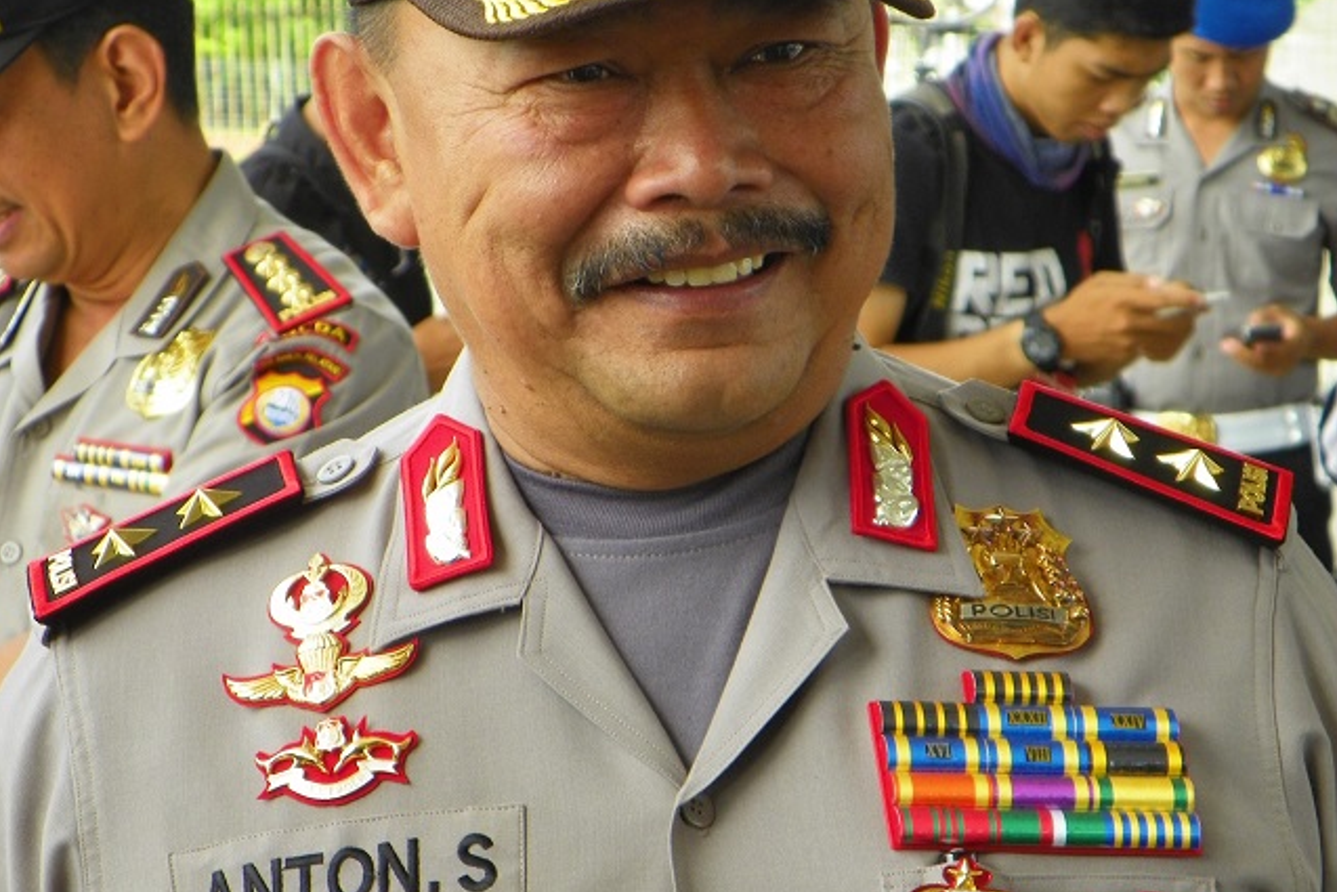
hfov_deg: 15.5
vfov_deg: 10.4
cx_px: 668
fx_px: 4903
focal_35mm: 132
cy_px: 495
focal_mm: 16.9
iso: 64
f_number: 4
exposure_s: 1/125
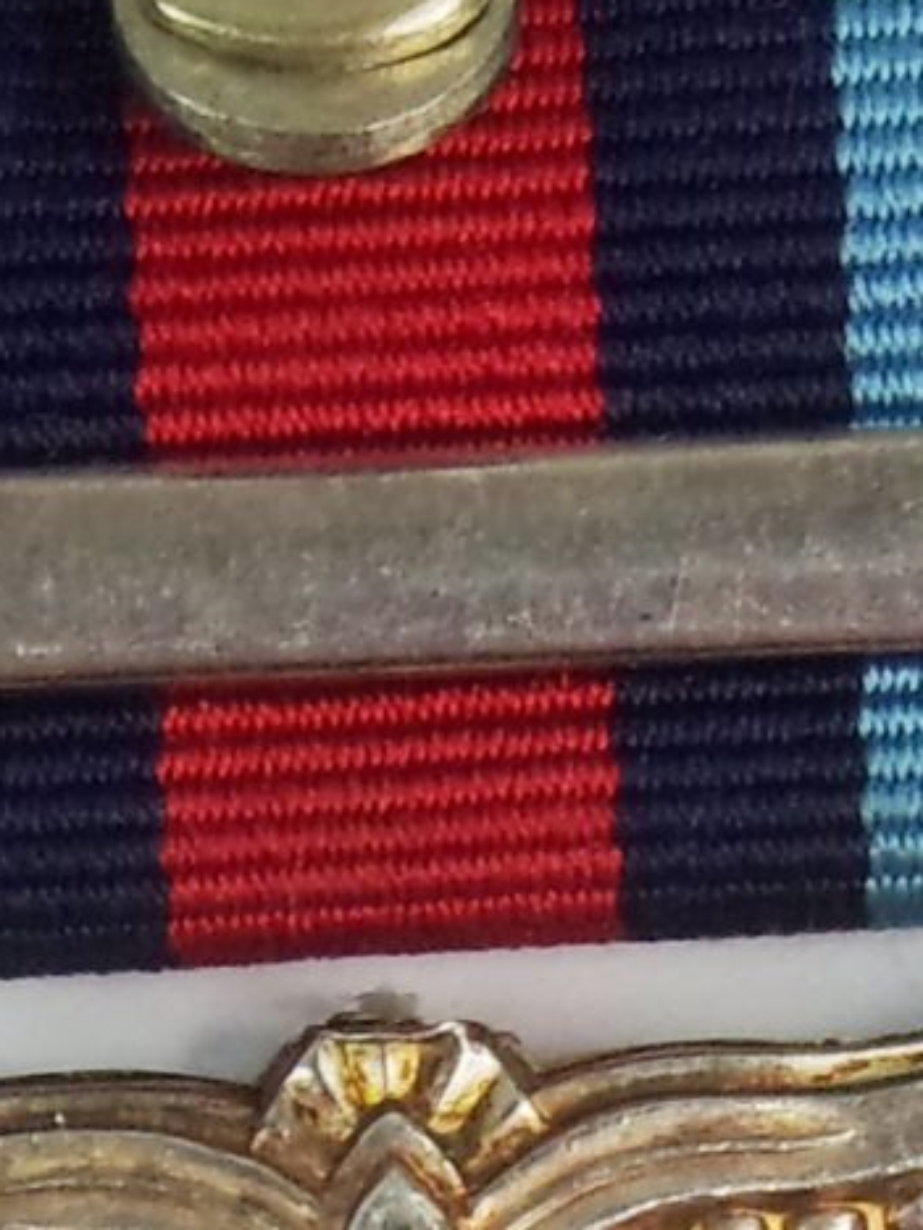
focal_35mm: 153
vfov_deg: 12.7
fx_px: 5439
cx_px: 405
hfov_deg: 9.7
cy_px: 1356
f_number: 3.9
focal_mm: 5.1
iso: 158
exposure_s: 1/125
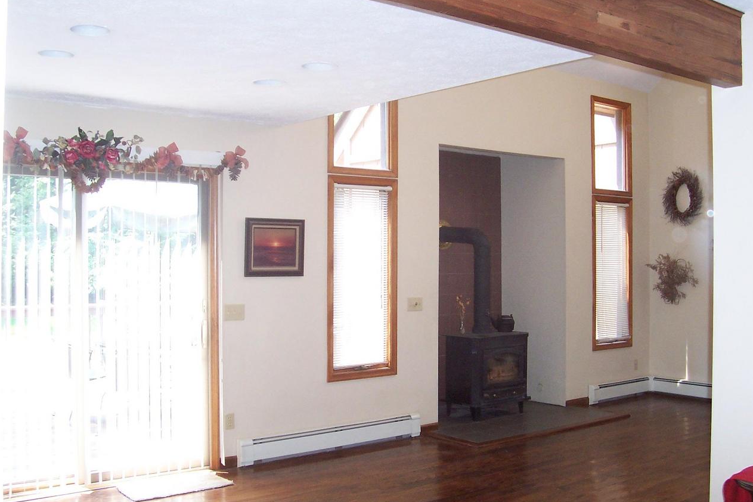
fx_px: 816
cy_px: 255
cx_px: 380
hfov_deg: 49.6
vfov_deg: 34.2
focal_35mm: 39
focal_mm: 5.6
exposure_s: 1/60
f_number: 2.8
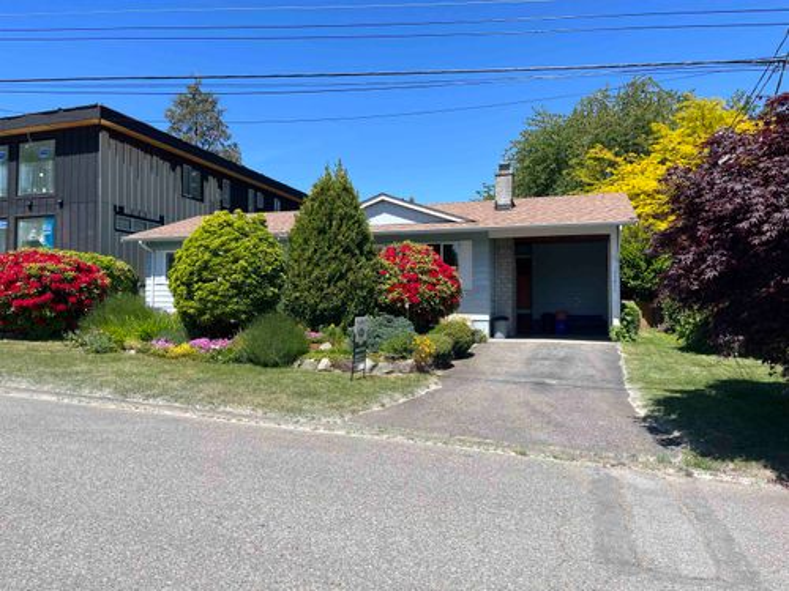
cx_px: 394
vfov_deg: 53.1
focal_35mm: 26
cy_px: 296
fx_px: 593
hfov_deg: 67.3
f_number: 1.6
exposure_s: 1/2825
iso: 50
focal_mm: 5.1
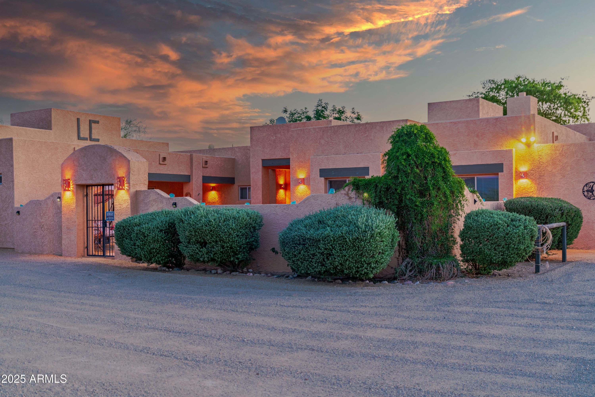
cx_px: 298
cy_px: 198
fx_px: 645
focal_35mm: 39
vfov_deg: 34.2
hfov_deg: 49.5
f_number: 8
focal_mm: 39
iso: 160
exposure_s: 1/20
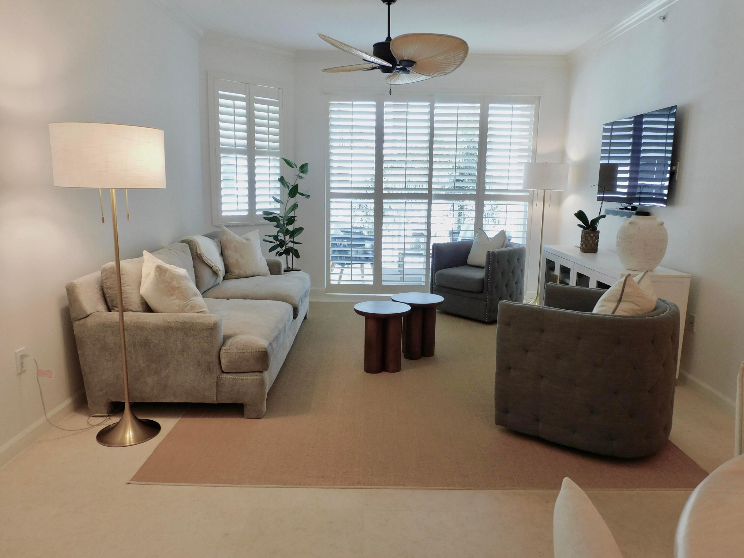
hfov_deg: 71.6
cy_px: 279
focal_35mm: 24
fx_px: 516
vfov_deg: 56.8
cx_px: 372
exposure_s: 1/30
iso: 140
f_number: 3.3
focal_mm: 4.3
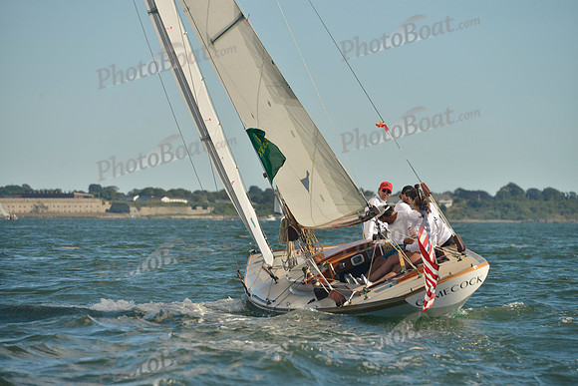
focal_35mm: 200
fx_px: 3212
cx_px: 289
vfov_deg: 6.9
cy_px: 193
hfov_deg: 10.3
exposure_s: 1/1250
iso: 400
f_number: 7.1
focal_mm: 200
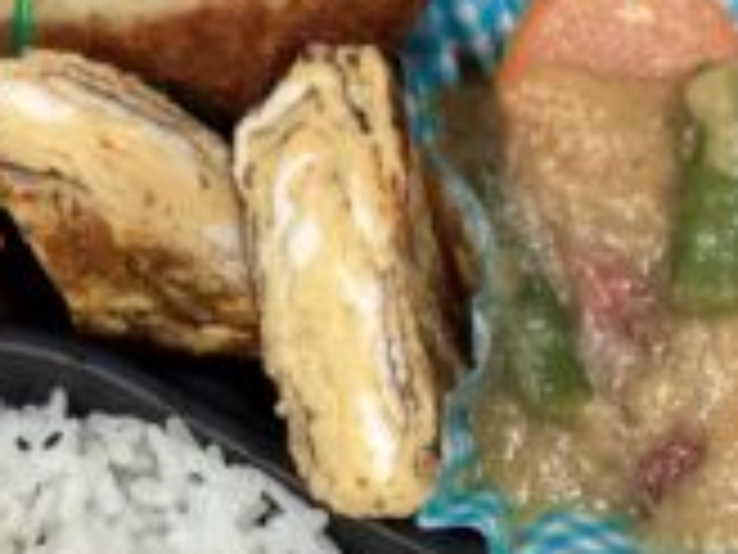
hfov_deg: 27.2
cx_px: 245
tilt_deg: -75.2
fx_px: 1514
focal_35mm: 71
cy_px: 426
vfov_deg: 20.5
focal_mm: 3.3
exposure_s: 1/50
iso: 160
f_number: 2.4
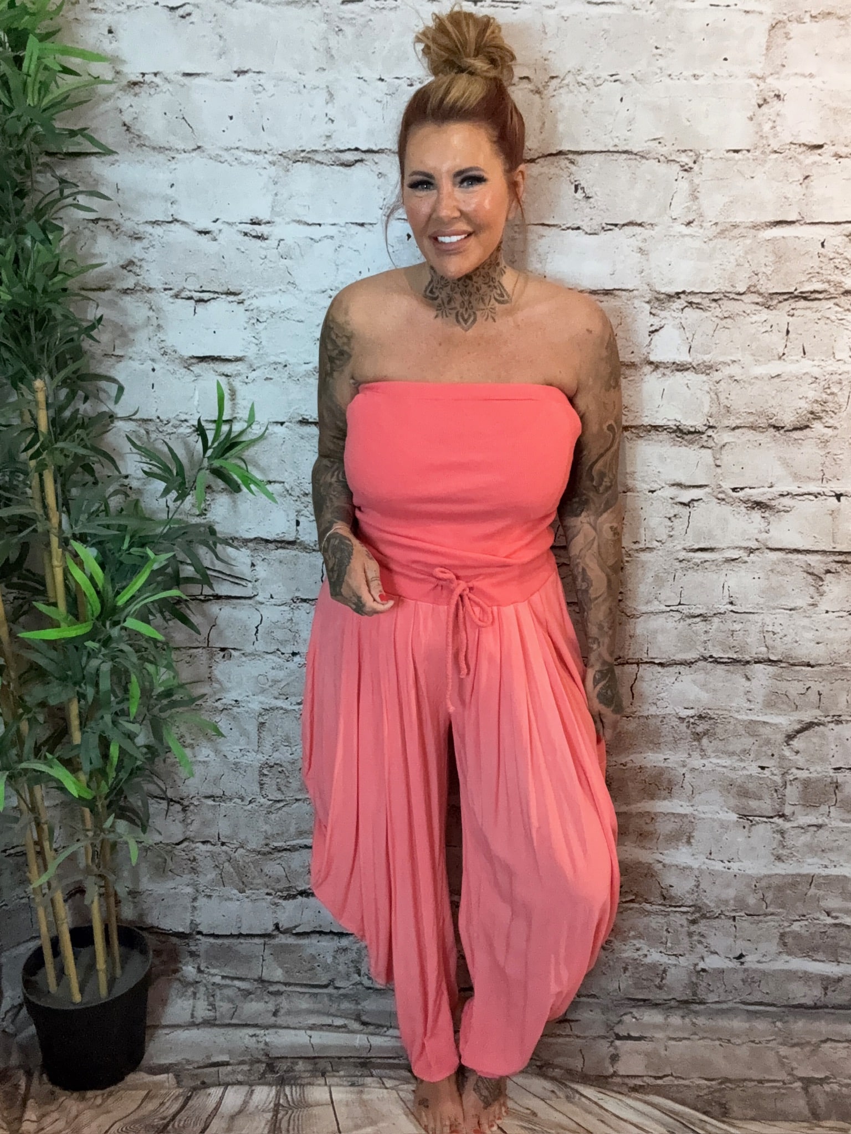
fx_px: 983
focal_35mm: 30
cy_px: 567
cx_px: 426
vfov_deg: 60.0
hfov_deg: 46.8
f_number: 1.9
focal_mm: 2.69
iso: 200
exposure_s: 1/33
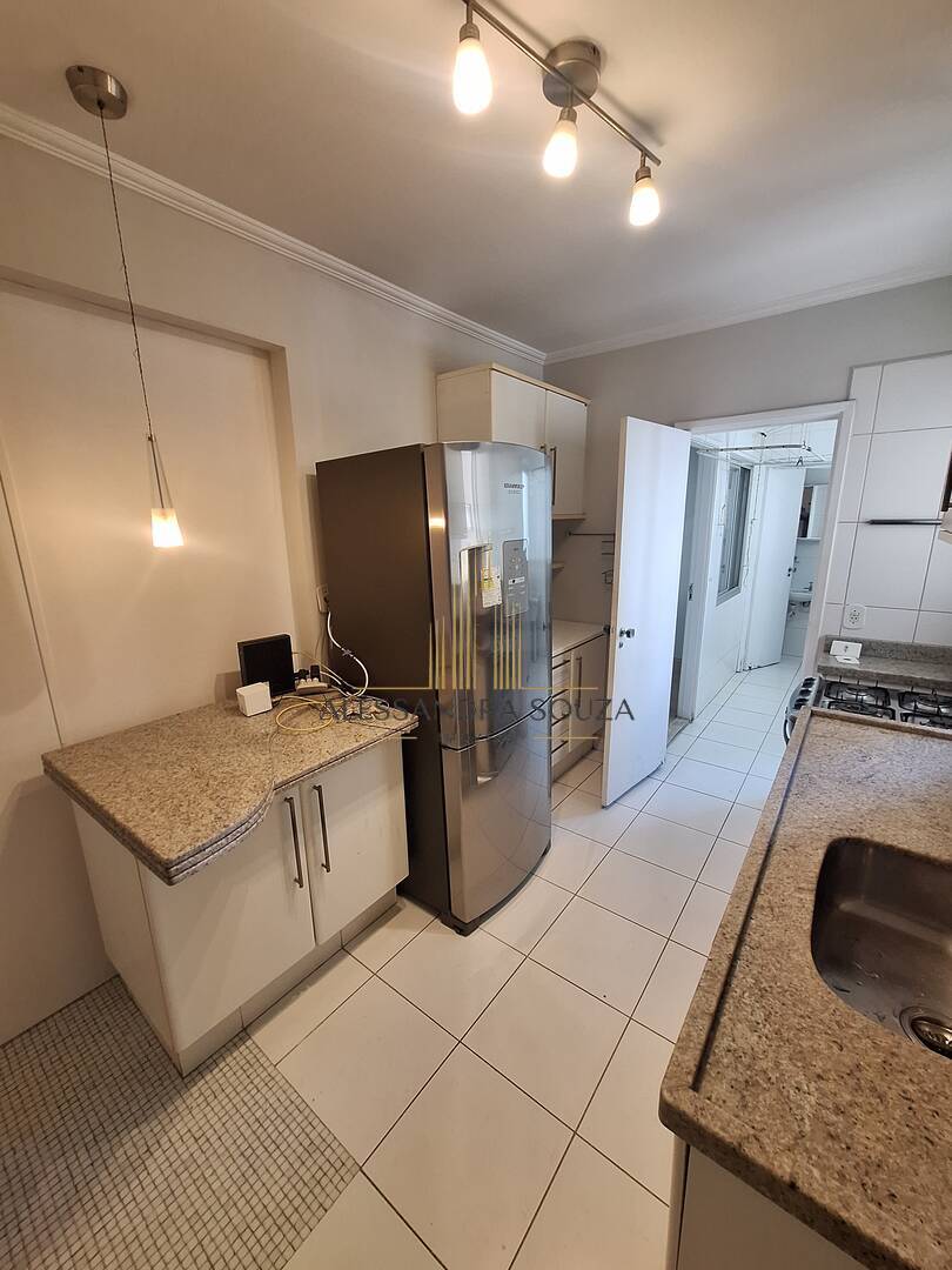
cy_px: 635
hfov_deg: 89.9
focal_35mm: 13
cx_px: 476
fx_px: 477
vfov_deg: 106.2
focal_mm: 1.74
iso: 160
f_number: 2.2
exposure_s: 1/40
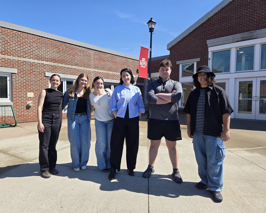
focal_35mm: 24
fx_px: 189
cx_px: 126
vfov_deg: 58.8
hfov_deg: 70.2
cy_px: 106
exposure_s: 1/970
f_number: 1.8
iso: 25
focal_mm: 5.4
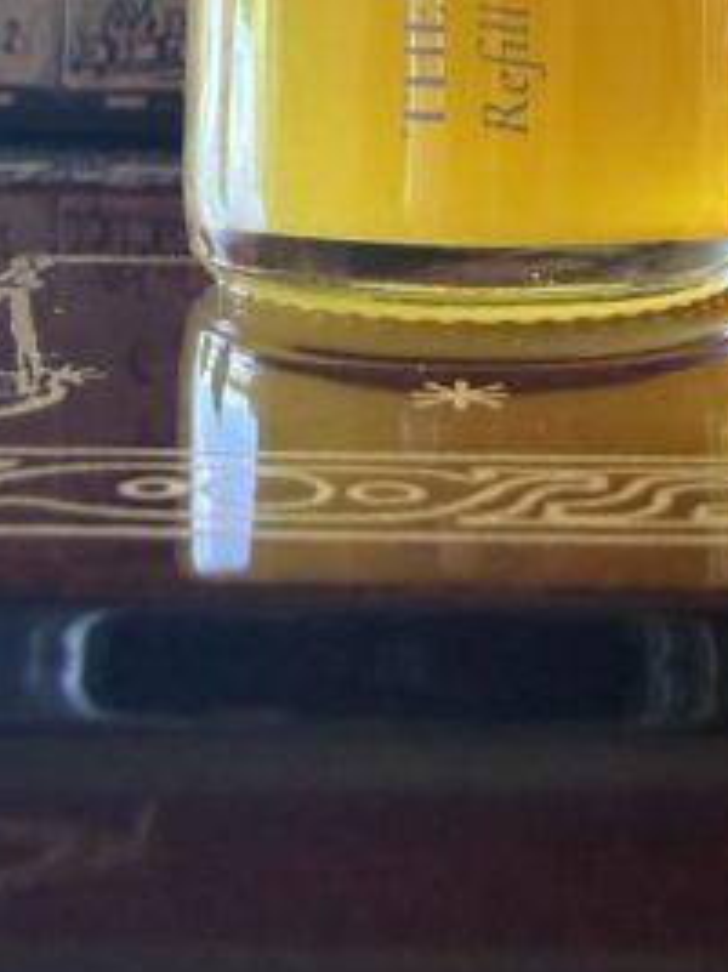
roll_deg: -1.3
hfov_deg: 20.4
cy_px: -178
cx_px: 477
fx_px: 2021
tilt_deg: +8.7
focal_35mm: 72
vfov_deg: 24.6
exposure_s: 1/90
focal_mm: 2.22
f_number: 2.2
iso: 320
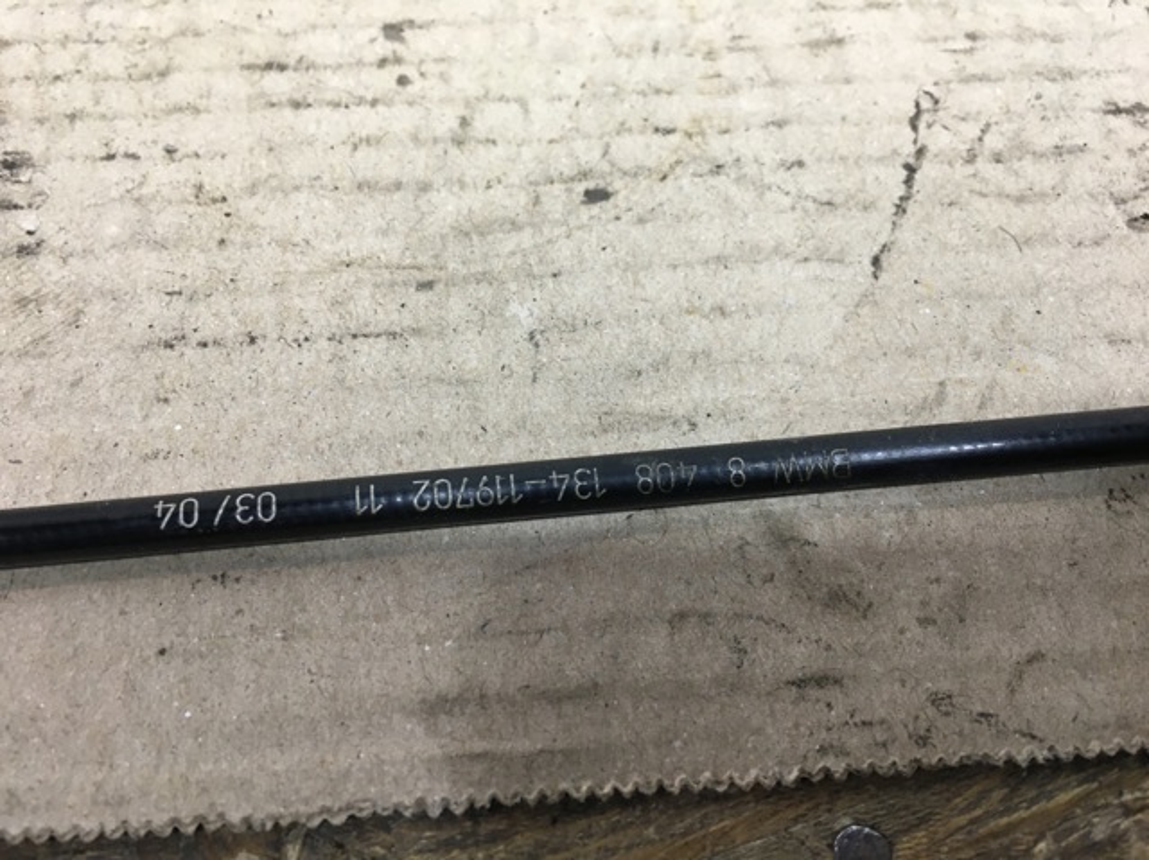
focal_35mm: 29
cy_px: 430
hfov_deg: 61.7
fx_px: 962
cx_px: 574
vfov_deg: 48.2
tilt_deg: -61.0
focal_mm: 4.15
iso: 125
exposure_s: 1/33
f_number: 2.2
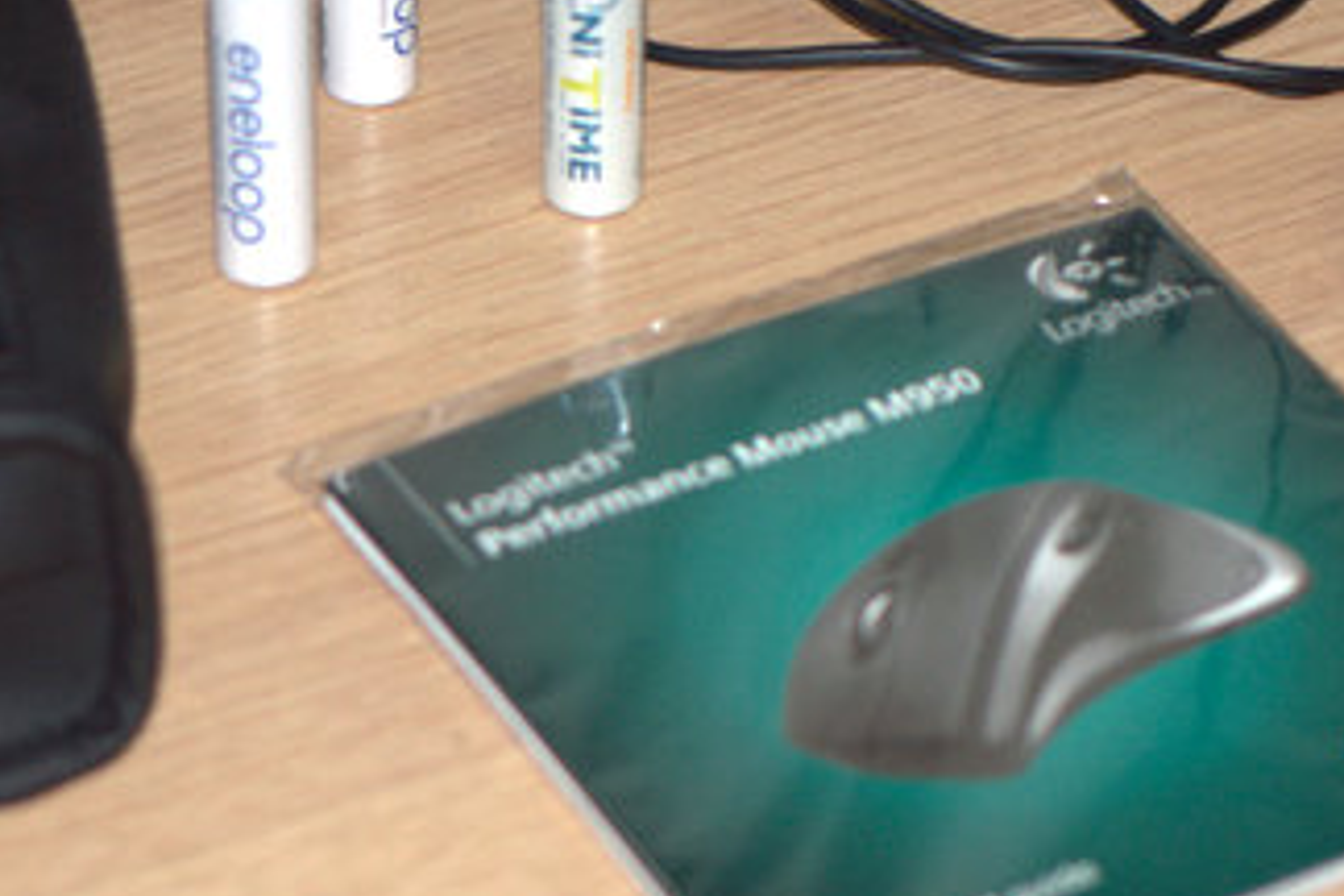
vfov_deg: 7.4
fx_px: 6906
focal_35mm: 185
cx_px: 991
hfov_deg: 11.1
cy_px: 205
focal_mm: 50
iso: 200
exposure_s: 1/160
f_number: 2.8
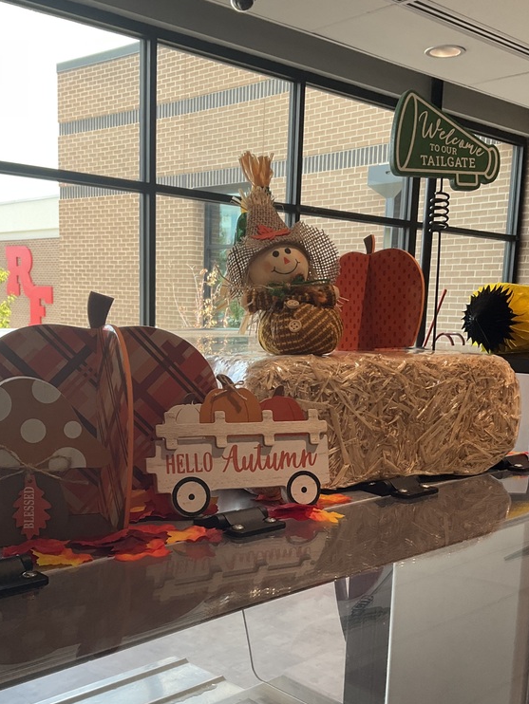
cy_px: 448
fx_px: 815
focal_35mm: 40
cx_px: 255
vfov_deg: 46.3
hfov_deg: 36.0
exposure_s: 1/120
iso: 32
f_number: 1.8
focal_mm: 3
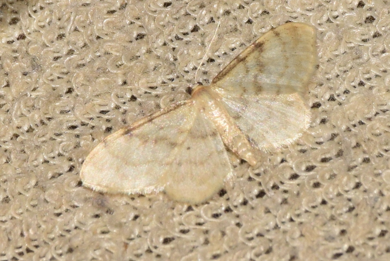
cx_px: 195
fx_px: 2277
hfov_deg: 9.8
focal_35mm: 210
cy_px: 130
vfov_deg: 6.6
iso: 400
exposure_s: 1/160
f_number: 16
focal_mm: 140
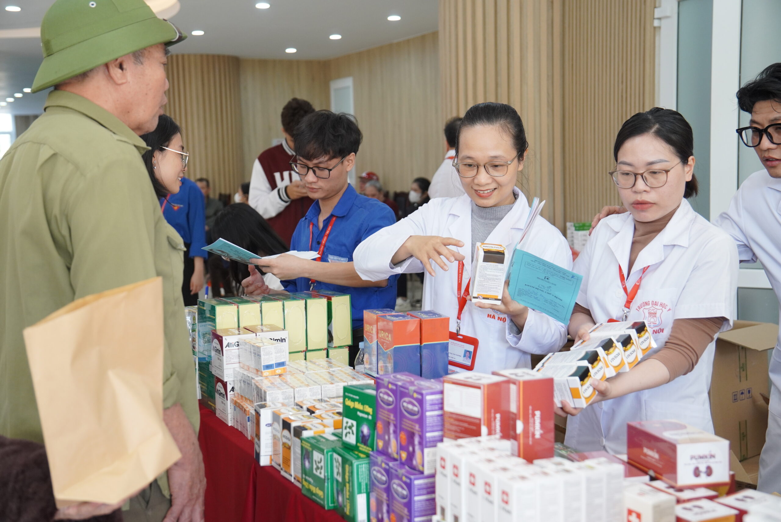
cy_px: 261
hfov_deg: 42.3
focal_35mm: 46
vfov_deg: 29.0
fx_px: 1009
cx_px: 390
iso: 1000
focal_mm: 31
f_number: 2.8
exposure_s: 1/320
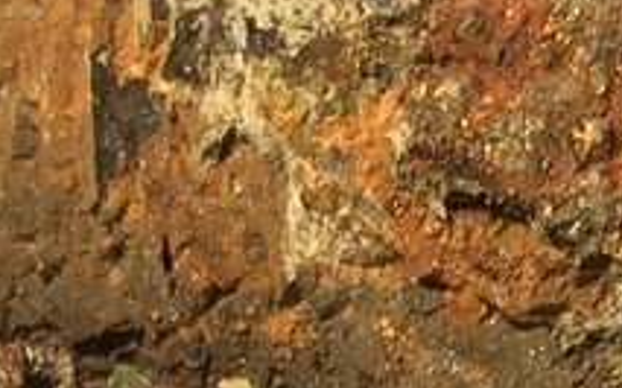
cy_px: 1117
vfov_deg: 5.4
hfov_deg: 9.1
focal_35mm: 231
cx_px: 128
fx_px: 3915
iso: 32
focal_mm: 4.15
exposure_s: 1/237
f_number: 2.2
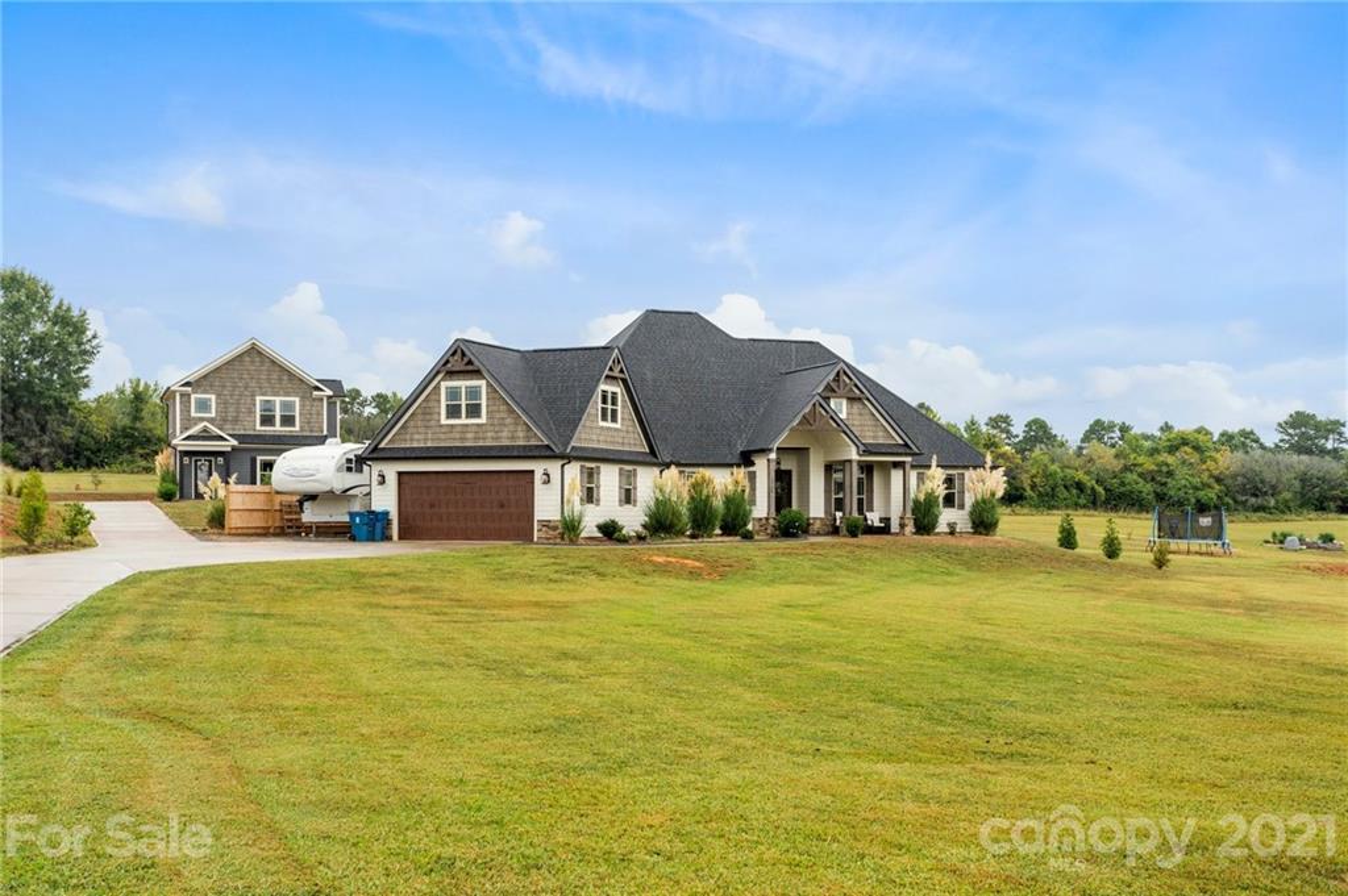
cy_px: 448
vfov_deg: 33.3
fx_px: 1497
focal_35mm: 40
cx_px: 674
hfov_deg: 48.5
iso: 100
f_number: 5
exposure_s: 1/160
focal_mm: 40
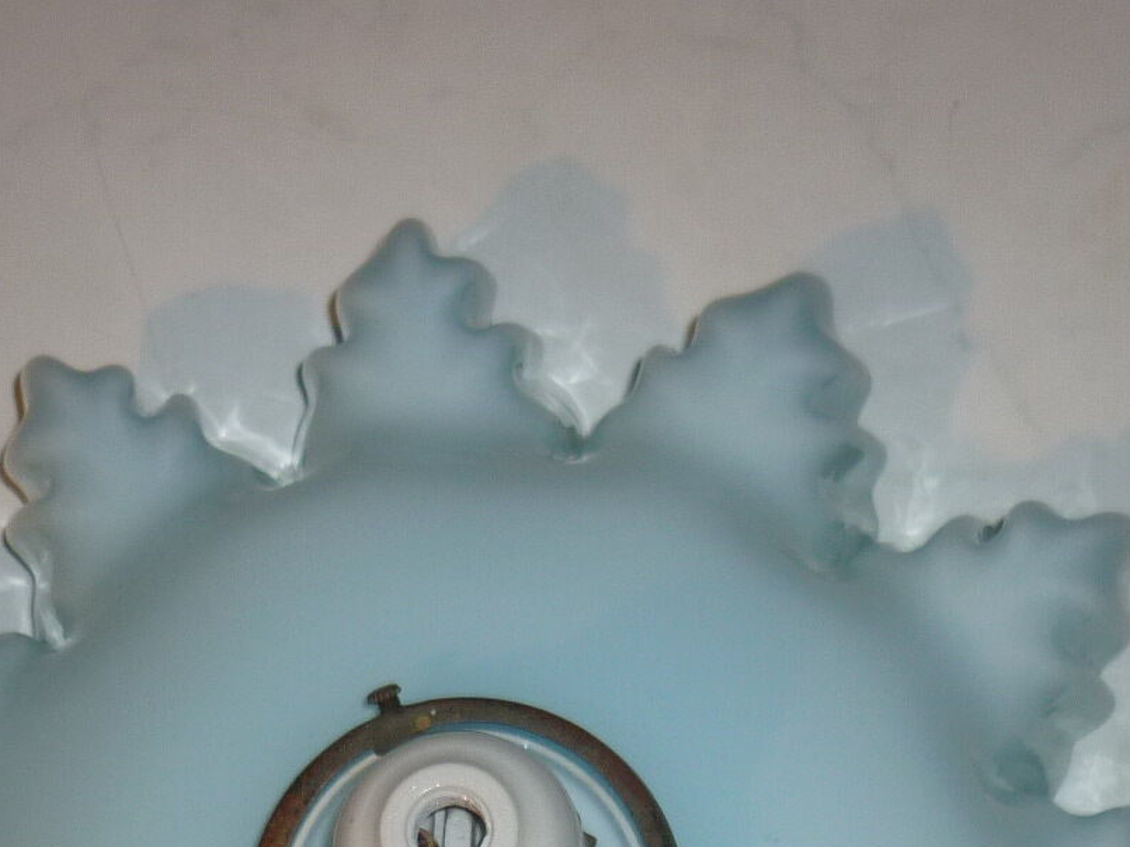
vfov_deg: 16.9
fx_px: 2741
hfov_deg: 23.3
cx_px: 611
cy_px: 978
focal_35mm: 84
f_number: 2.8
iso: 100
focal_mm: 5.5
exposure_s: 1/30
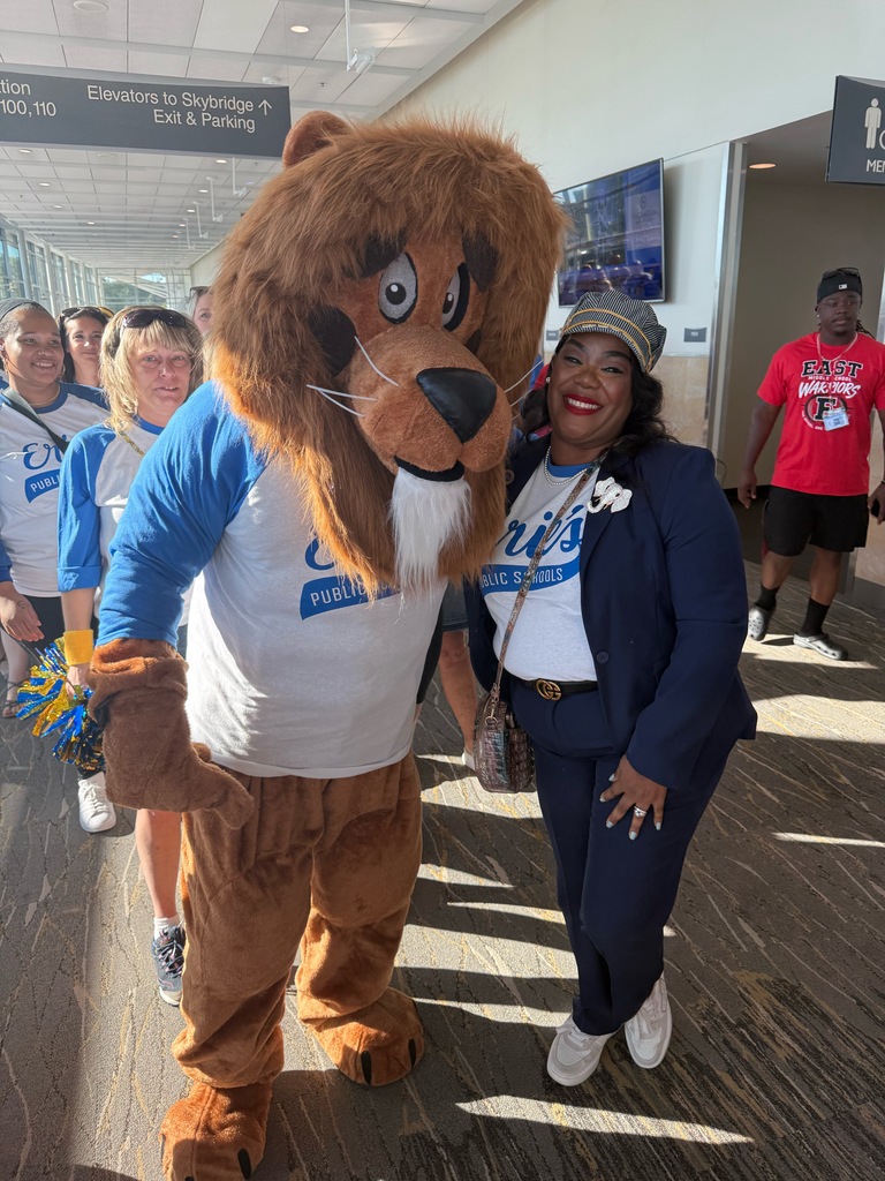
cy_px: 590
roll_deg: -0.2
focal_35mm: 24
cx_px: 442
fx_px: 818
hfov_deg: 56.8
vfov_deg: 71.6
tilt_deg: -16.9
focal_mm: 6.76
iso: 100
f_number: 1.78
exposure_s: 1/313
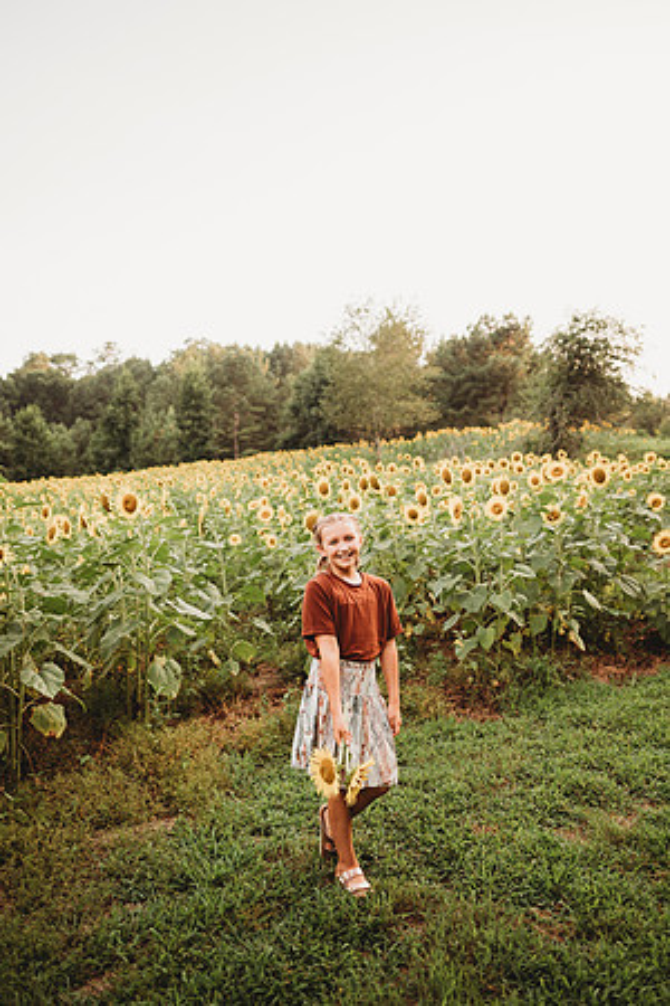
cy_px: 503
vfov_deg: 73.7
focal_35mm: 24
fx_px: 670
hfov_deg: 53.1
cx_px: 335
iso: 125
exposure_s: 1/250
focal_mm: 24
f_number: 2.2
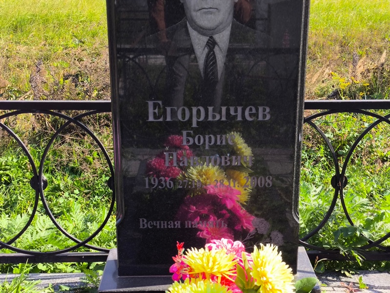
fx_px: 564
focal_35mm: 50
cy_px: 146
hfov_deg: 38.2
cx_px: 195
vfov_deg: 29.1
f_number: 1.7
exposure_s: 1/705
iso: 50
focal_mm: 4.71
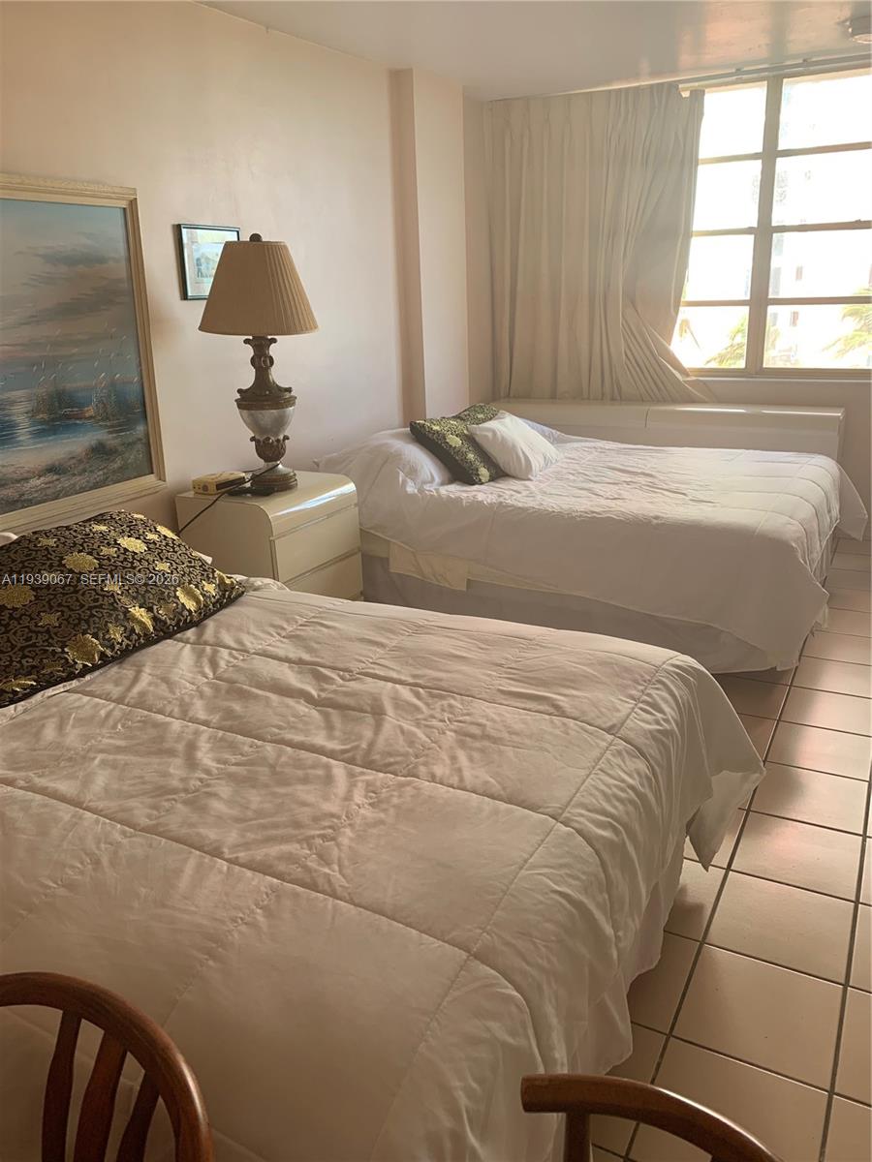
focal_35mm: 26
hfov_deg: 53.1
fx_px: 873
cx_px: 436
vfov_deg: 67.3
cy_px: 581
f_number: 1.8
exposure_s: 1/121
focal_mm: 4.25
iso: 64
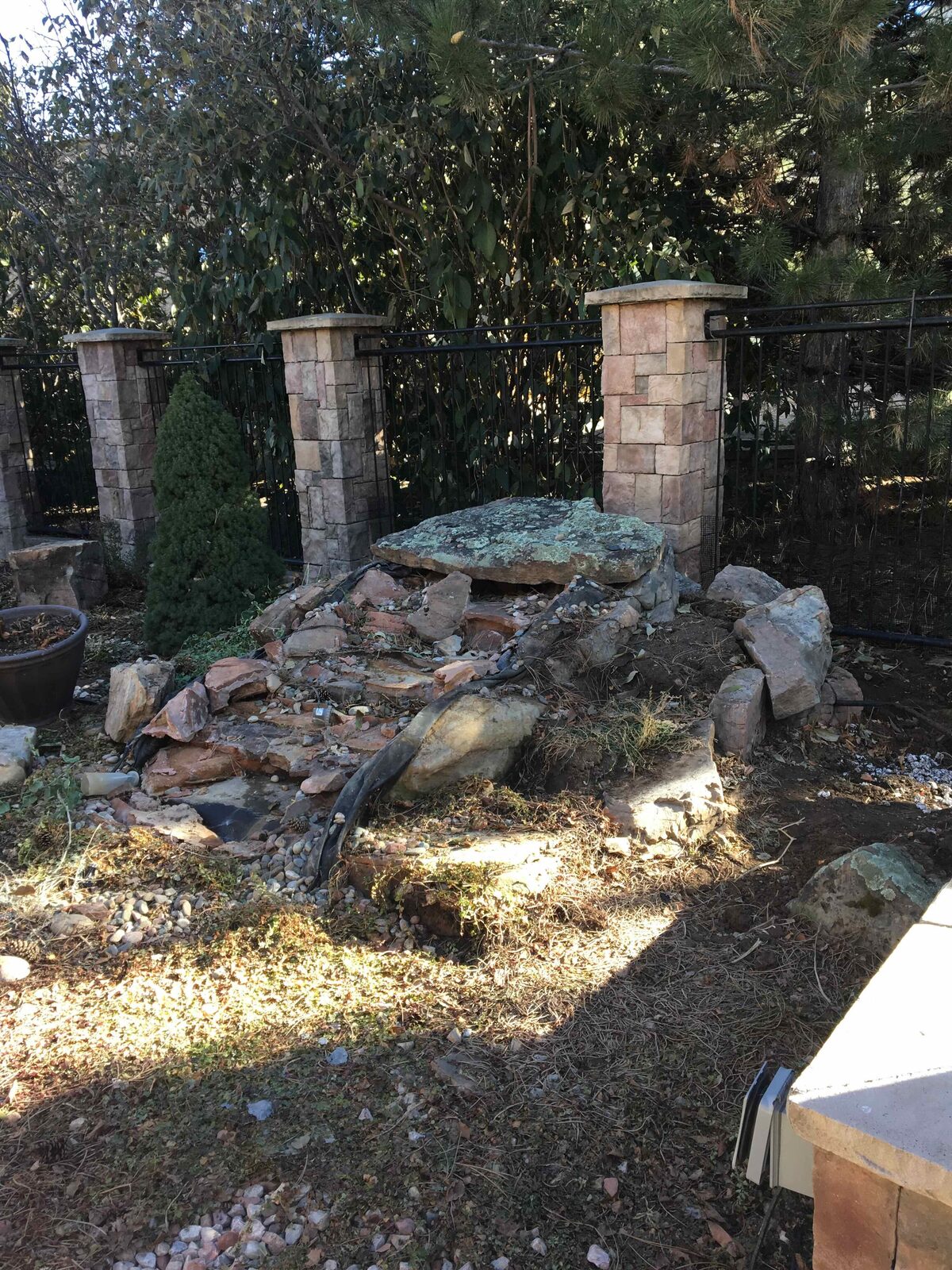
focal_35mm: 29
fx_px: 1063
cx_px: 476
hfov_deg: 48.2
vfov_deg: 61.7
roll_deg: +2.6
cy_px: 635
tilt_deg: -15.7
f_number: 2.2
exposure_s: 1/120
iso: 32
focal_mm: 4.15
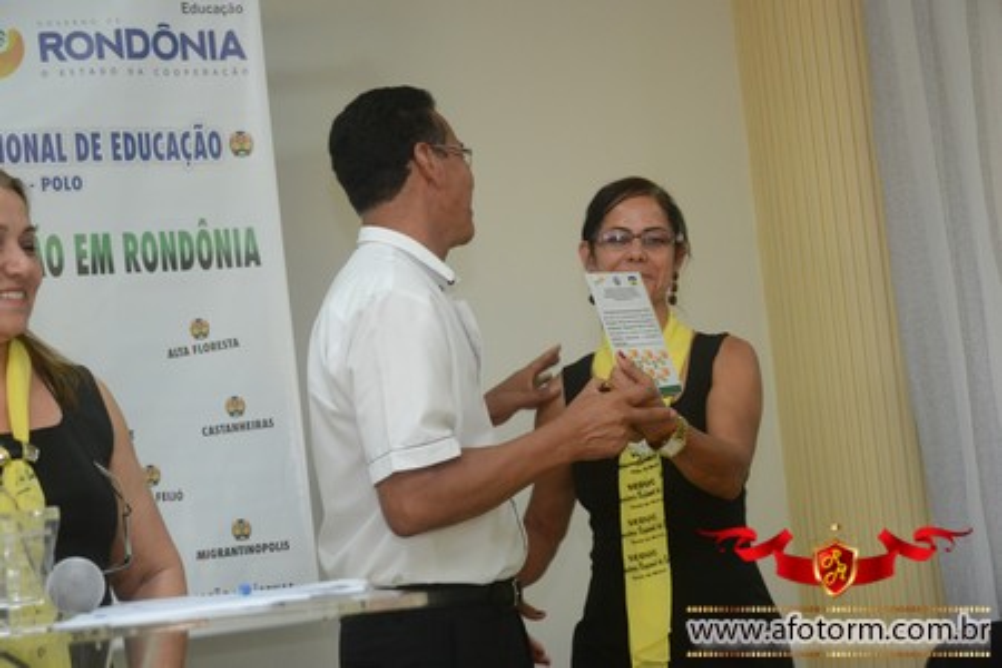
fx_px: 1837
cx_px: 501
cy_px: 334
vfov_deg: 20.6
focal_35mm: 66
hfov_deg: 30.5
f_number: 4.5
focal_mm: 44
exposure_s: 1/80
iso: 1600
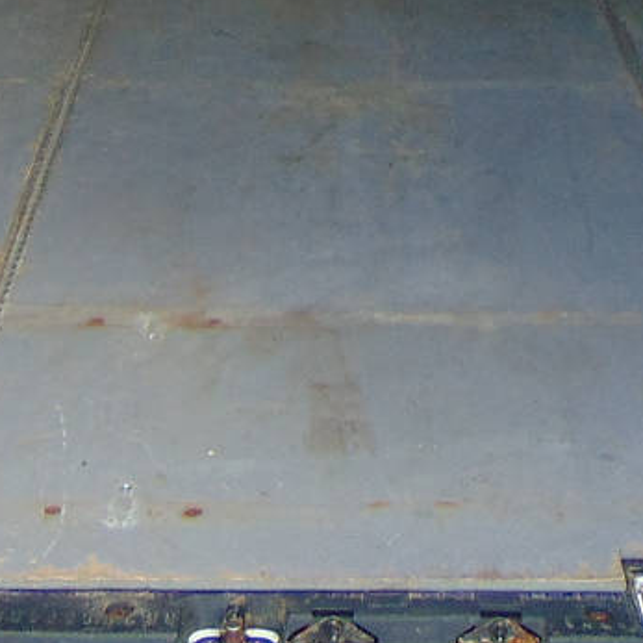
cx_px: 330
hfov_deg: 17.1
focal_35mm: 102
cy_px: -430
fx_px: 2144
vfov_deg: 15.2
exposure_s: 1/160
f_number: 3
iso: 80
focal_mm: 4.5
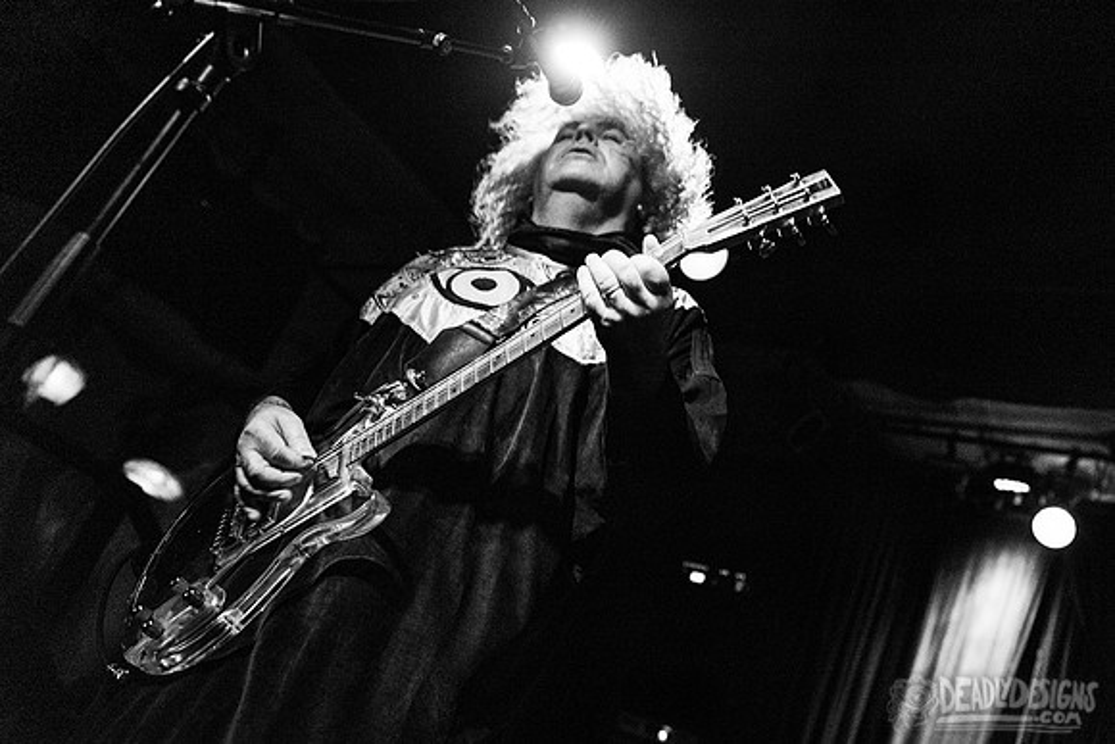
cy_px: 410
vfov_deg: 37.4
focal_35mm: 35
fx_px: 1098
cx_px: 637
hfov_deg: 53.7
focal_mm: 31
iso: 3200
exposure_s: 1/320
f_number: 3.2
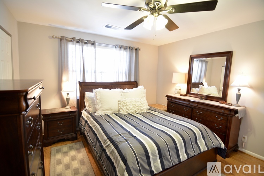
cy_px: 88
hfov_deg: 95.0
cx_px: 132
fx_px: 121
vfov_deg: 72.1
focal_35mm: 16
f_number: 2.8
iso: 250
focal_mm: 11
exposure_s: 1/10
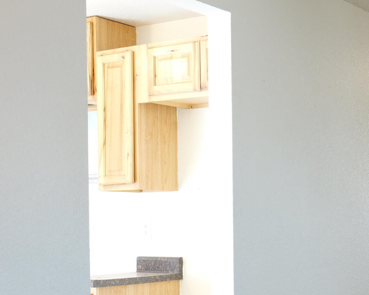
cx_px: 382
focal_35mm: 75
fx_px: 819
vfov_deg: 20.2
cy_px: 243
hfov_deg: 24.1
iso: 2000
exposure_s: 1/60
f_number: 5.6
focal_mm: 31
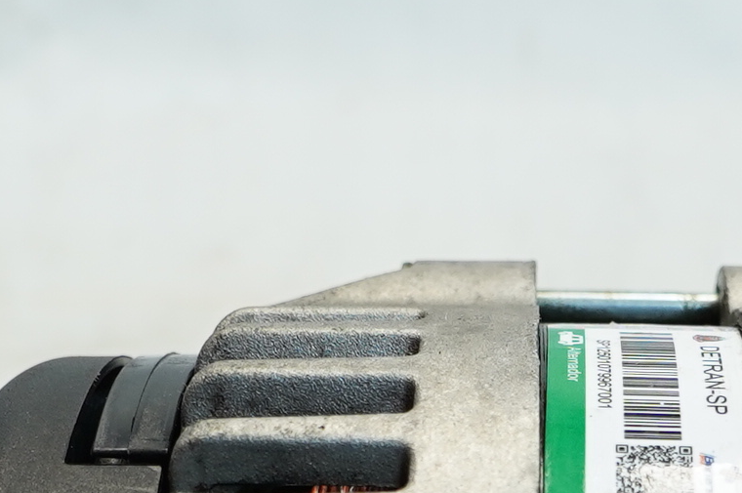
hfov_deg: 21.3
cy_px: 886
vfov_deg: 13.0
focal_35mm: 95
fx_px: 1956
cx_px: 538
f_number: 4
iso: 500
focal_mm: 16
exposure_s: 1/160
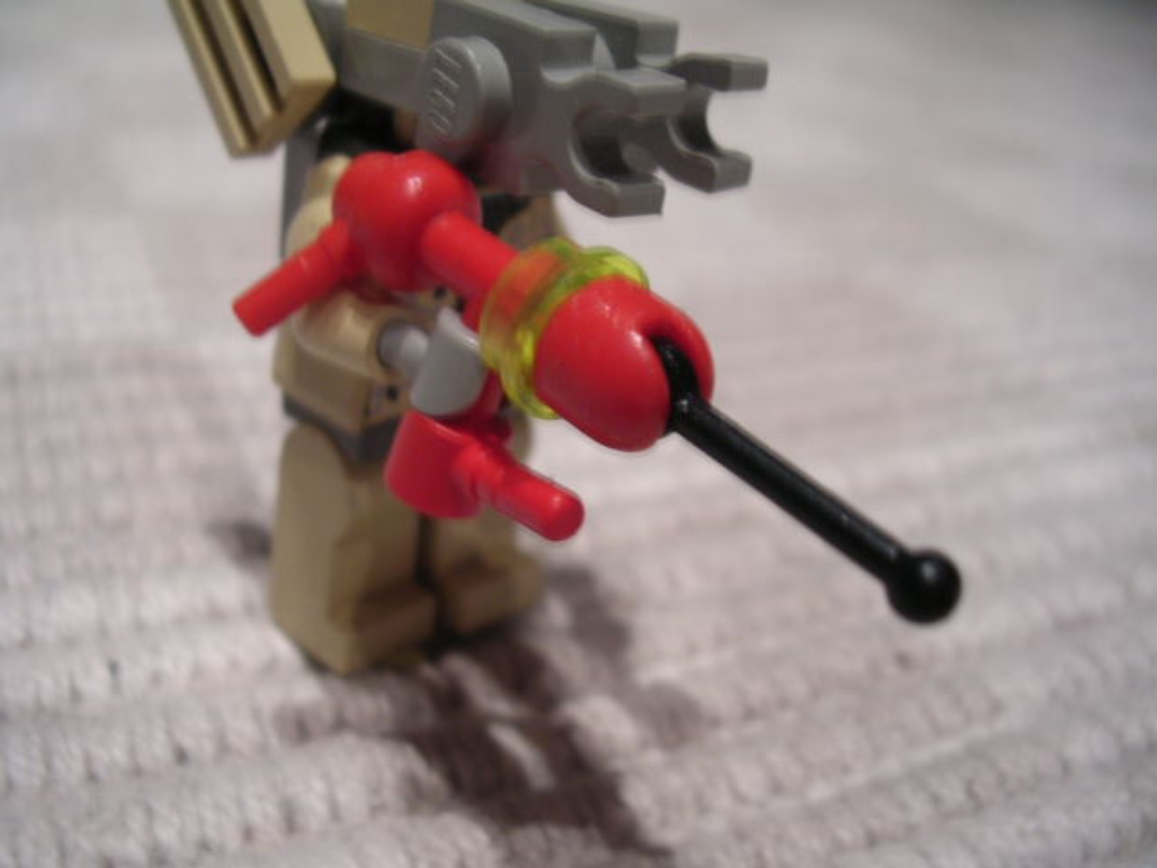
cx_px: 578
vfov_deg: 37.7
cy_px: 434
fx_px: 1270
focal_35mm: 38
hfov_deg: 49.0
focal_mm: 5.8
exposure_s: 1/5
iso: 100
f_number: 2.8
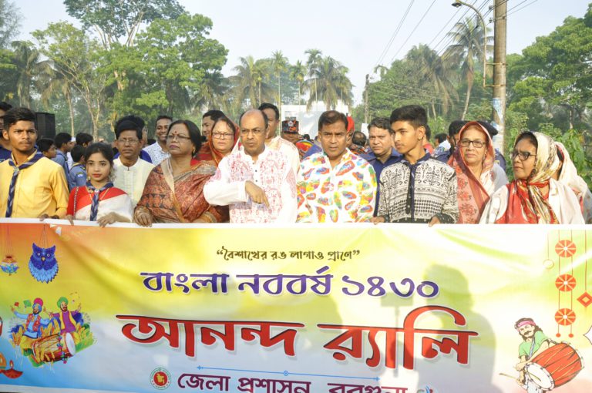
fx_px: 443
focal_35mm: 27
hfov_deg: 67.4
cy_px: 196
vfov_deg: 47.8
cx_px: 296
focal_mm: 18
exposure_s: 1/161
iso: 200
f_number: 7.1
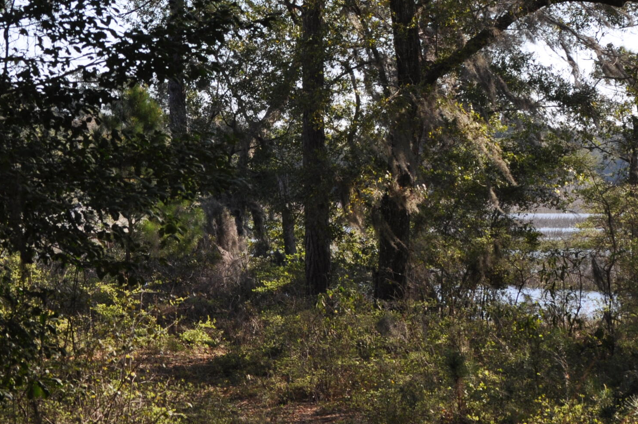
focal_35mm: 168
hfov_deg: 12.2
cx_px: 509
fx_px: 2974
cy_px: 60
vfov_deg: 8.1
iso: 200
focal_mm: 55
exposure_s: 1/200
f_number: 7.1
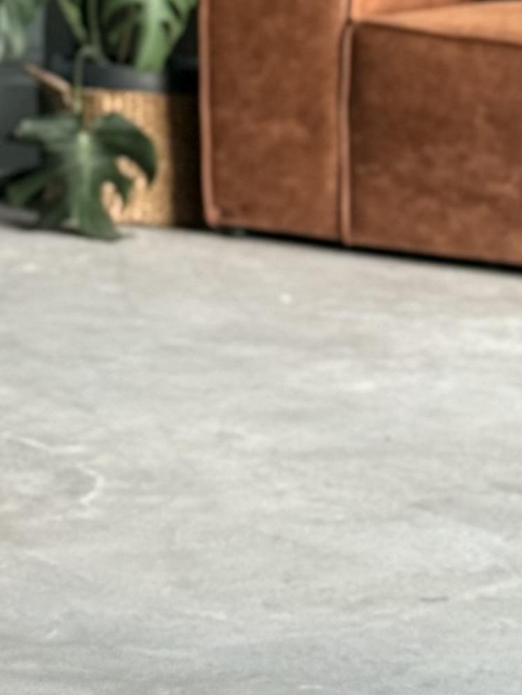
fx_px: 3860
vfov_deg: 9.9
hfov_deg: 7.5
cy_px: -430
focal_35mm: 192
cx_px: -392
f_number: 1.78
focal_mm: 6.76
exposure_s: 1/40
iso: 320
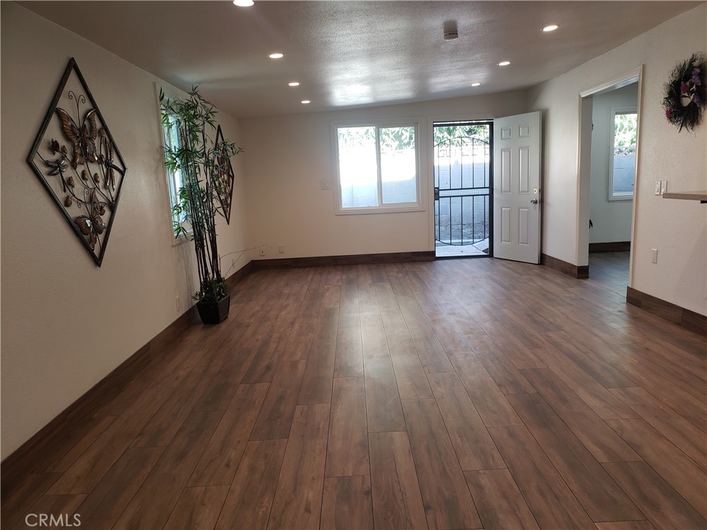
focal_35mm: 26
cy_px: 265
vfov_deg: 53.1
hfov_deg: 67.3
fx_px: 531
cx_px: 354
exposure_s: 1/50
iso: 100
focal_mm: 4.3
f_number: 2.4
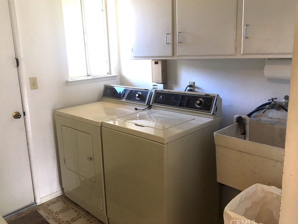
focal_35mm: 31
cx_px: 139
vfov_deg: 45.4
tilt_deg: -9.4
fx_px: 267
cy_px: 107
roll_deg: +3.1
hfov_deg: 58.3
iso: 50
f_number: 2.2
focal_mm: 4.15
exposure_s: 1/30
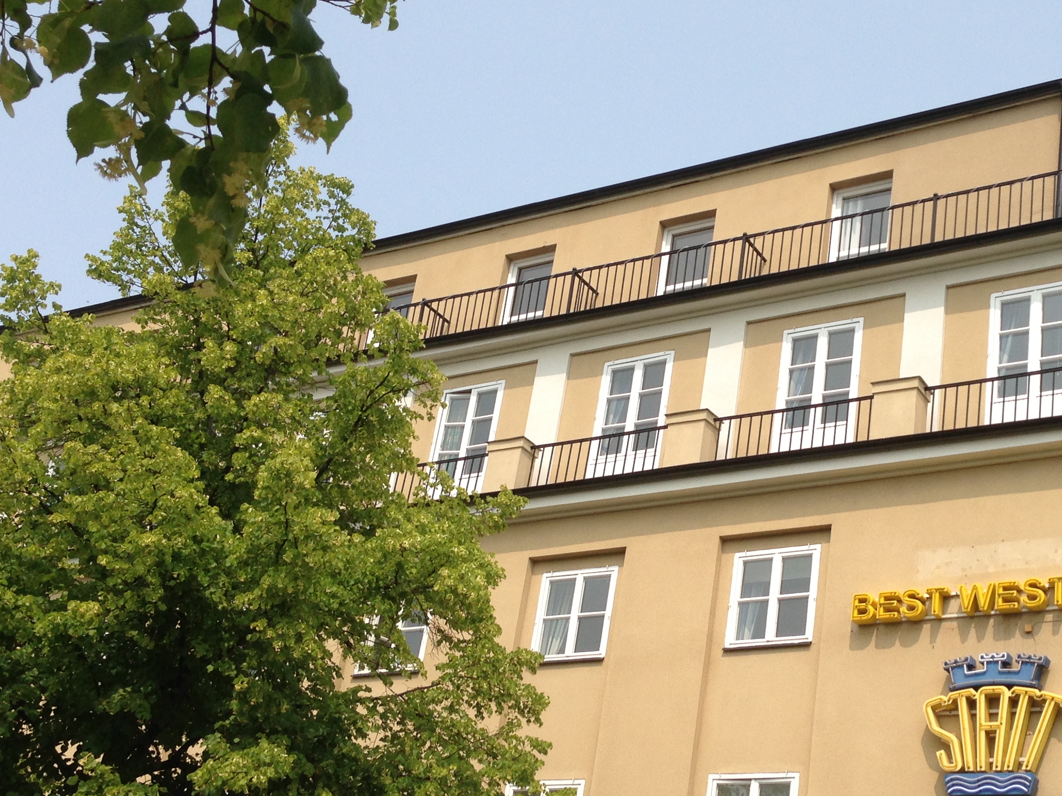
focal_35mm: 54
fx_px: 1657
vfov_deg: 27.0
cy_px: 470
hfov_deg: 35.1
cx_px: 737
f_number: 2.4
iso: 50
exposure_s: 1/1642
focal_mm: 4.13
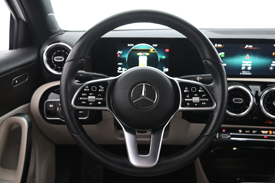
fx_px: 267
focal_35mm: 35
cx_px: 138
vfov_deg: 37.8
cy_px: 92
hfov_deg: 54.5
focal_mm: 35
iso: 1250
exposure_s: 1/10
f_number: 4
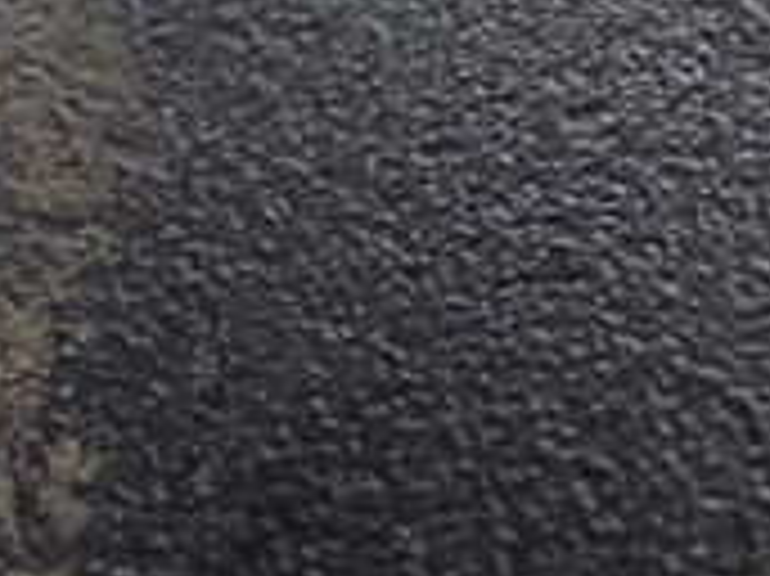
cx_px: 1292
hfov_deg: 6.7
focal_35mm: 288
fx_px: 6402
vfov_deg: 5.1
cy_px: -270
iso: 1600
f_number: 4.3
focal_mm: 14.62
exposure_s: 1/15
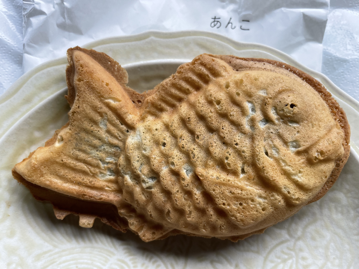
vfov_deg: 53.1
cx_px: 180
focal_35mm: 26
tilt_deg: -68.9
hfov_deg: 67.3
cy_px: 134
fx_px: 270
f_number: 1.6
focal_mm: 4.2
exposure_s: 1/100
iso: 80
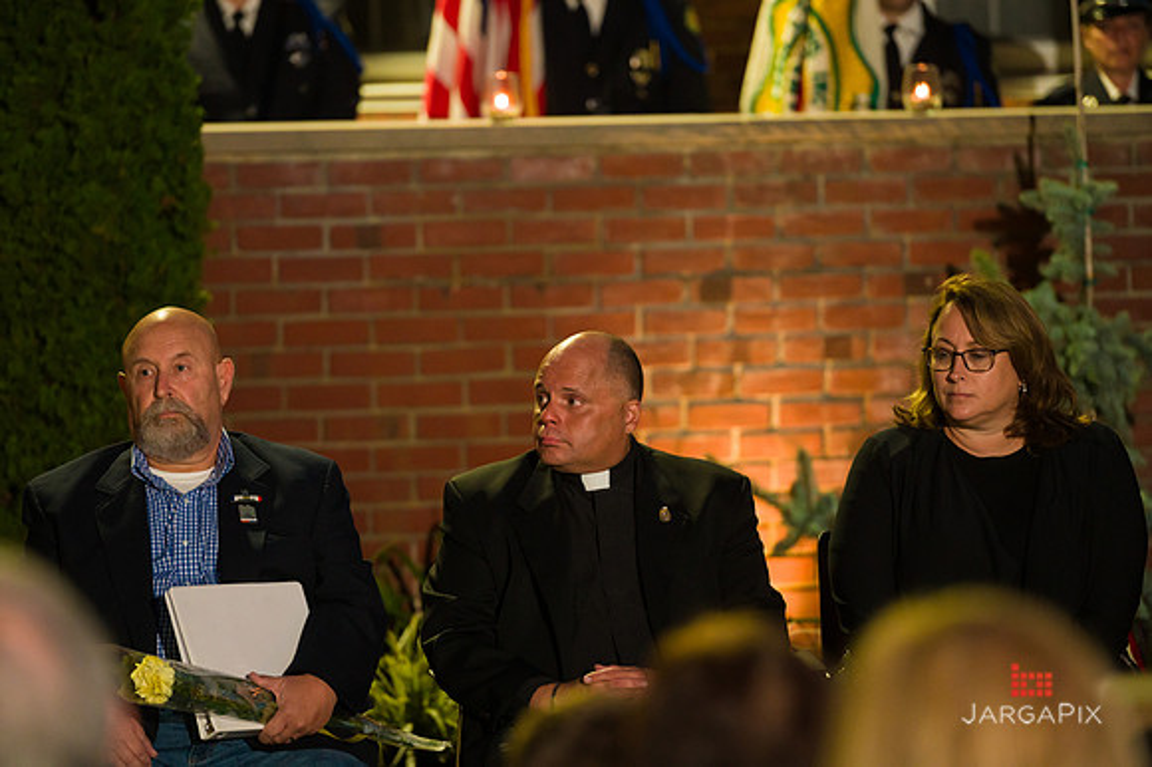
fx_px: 6396
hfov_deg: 10.3
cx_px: 576
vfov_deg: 6.9
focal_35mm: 200
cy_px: 384
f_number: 3.2
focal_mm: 200
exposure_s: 1/100
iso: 3200
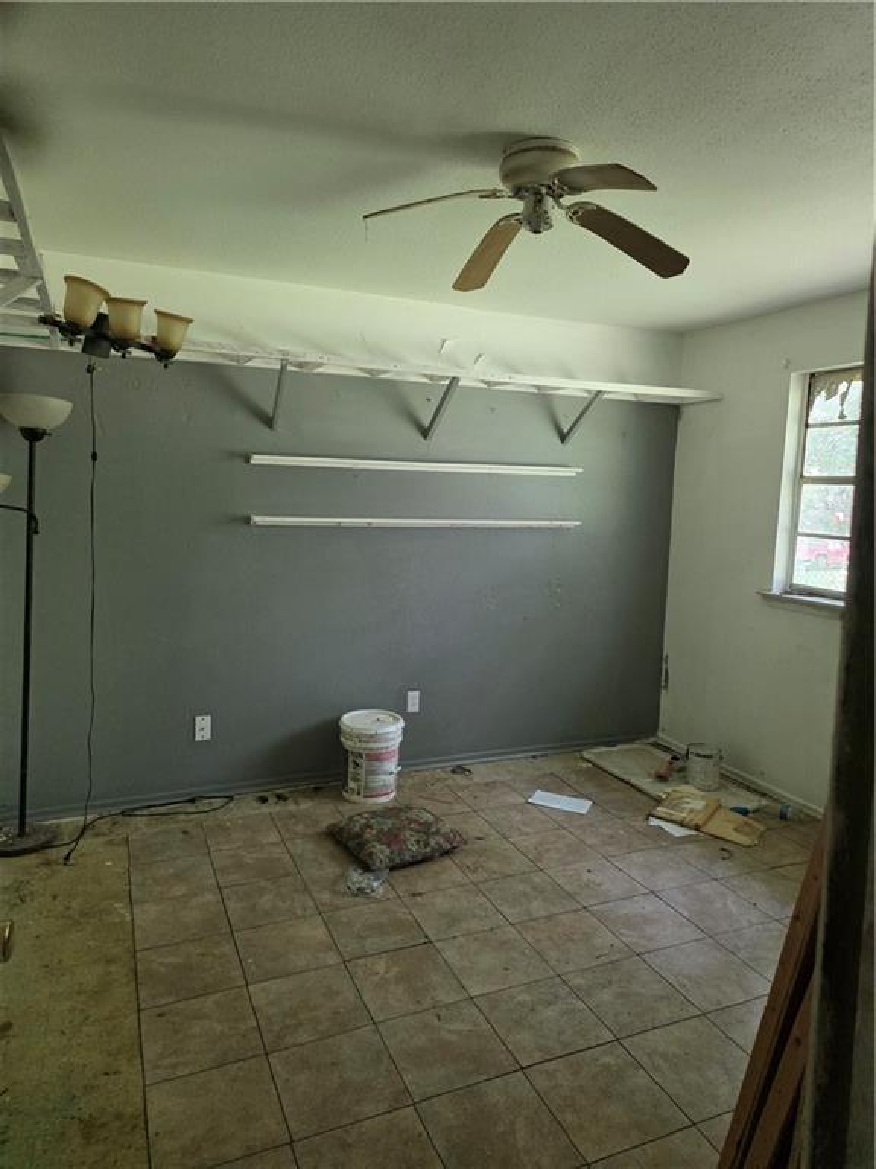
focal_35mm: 23
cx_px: 438
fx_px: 776
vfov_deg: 73.9
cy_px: 584
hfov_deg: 58.9
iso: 500
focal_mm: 6.3
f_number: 1.7
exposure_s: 1/120
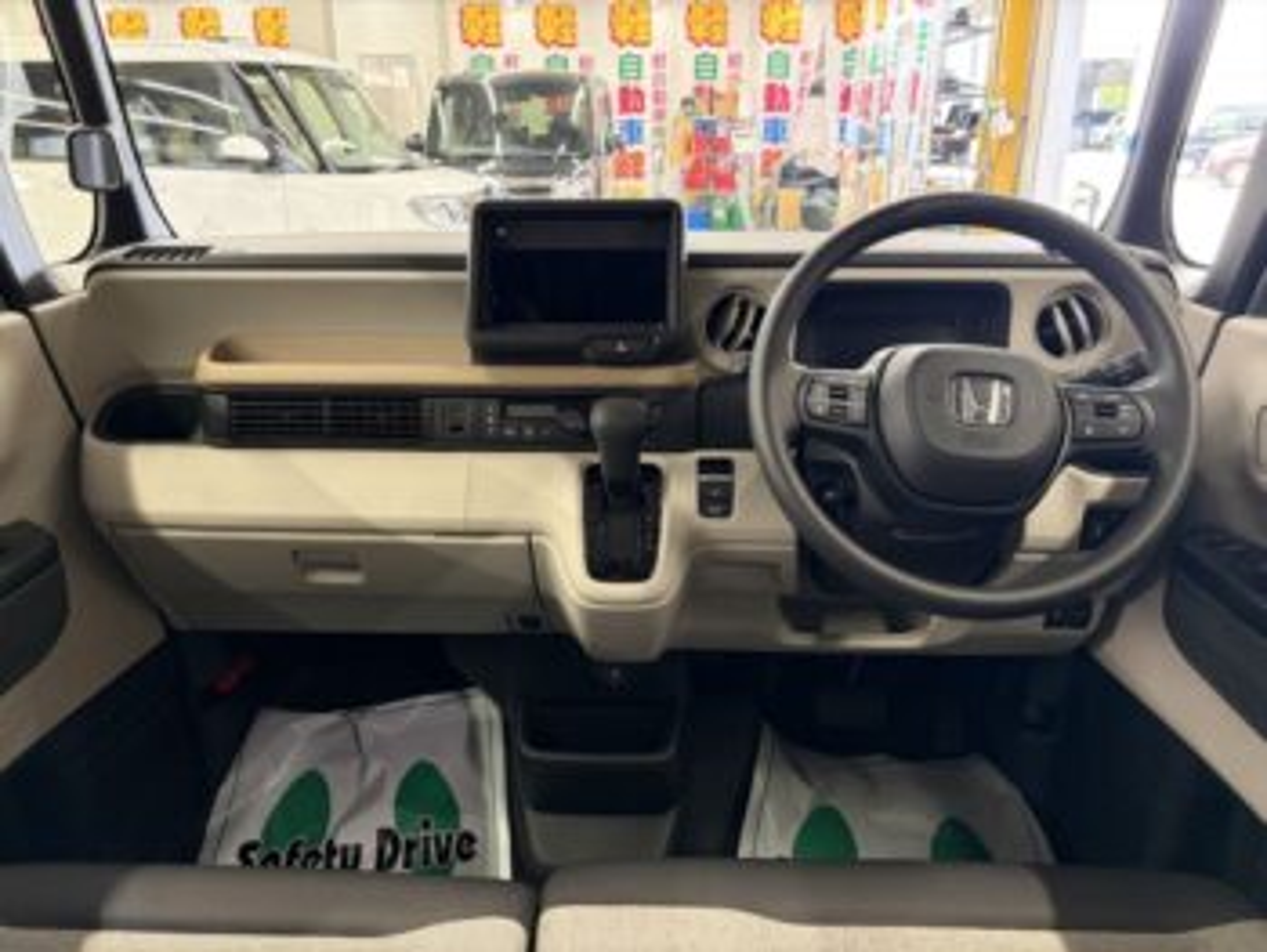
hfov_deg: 67.3
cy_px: 476
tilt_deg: -19.2
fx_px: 952
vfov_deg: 53.1
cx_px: 634
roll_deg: +1.0
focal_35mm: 26
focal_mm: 5.96
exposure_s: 1/50
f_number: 1.6
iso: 500
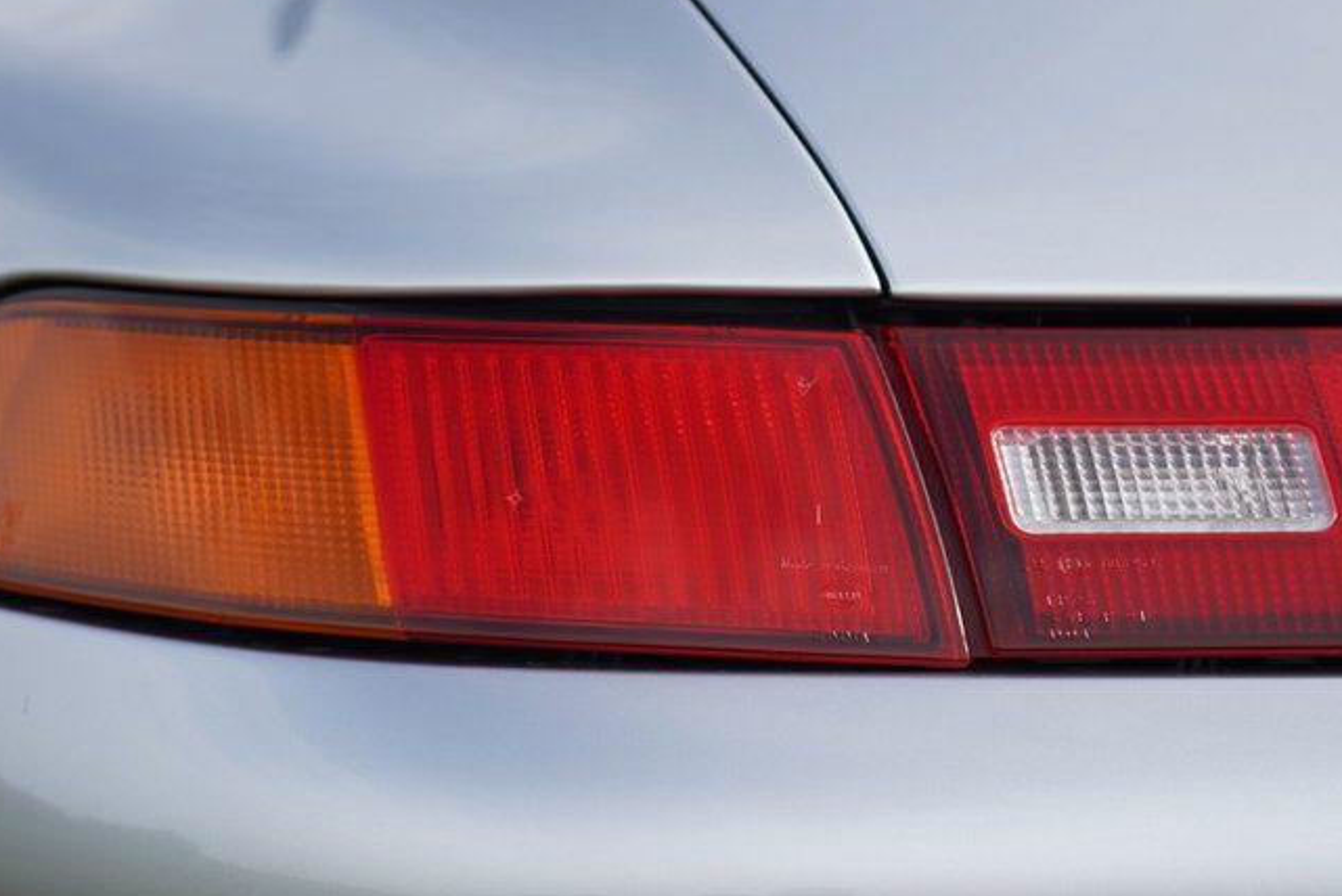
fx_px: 4885
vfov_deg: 10.5
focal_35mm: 131
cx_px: 490
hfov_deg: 15.6
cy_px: 455
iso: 100
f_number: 4
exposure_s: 1/500
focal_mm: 82
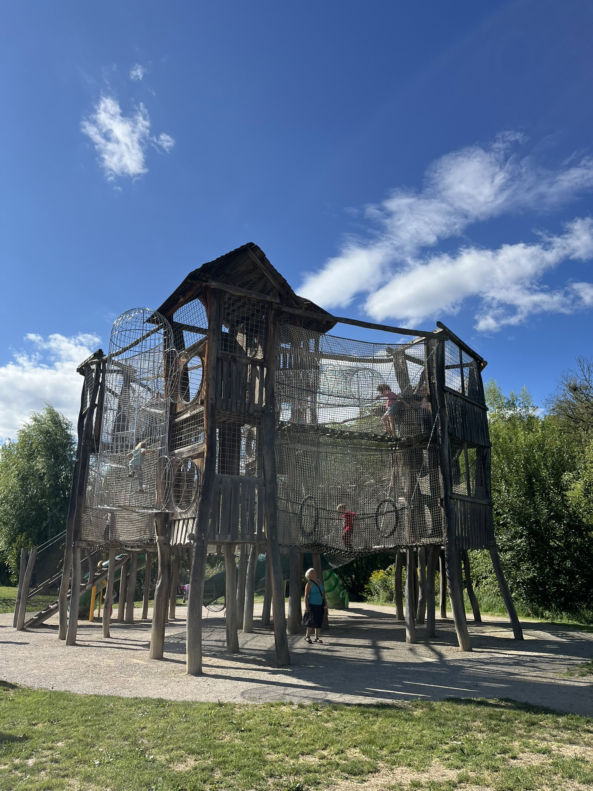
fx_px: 594
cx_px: 296
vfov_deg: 67.3
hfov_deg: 53.1
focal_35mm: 26
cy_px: 396
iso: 50
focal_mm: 5.1
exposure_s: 1/3623
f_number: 1.6
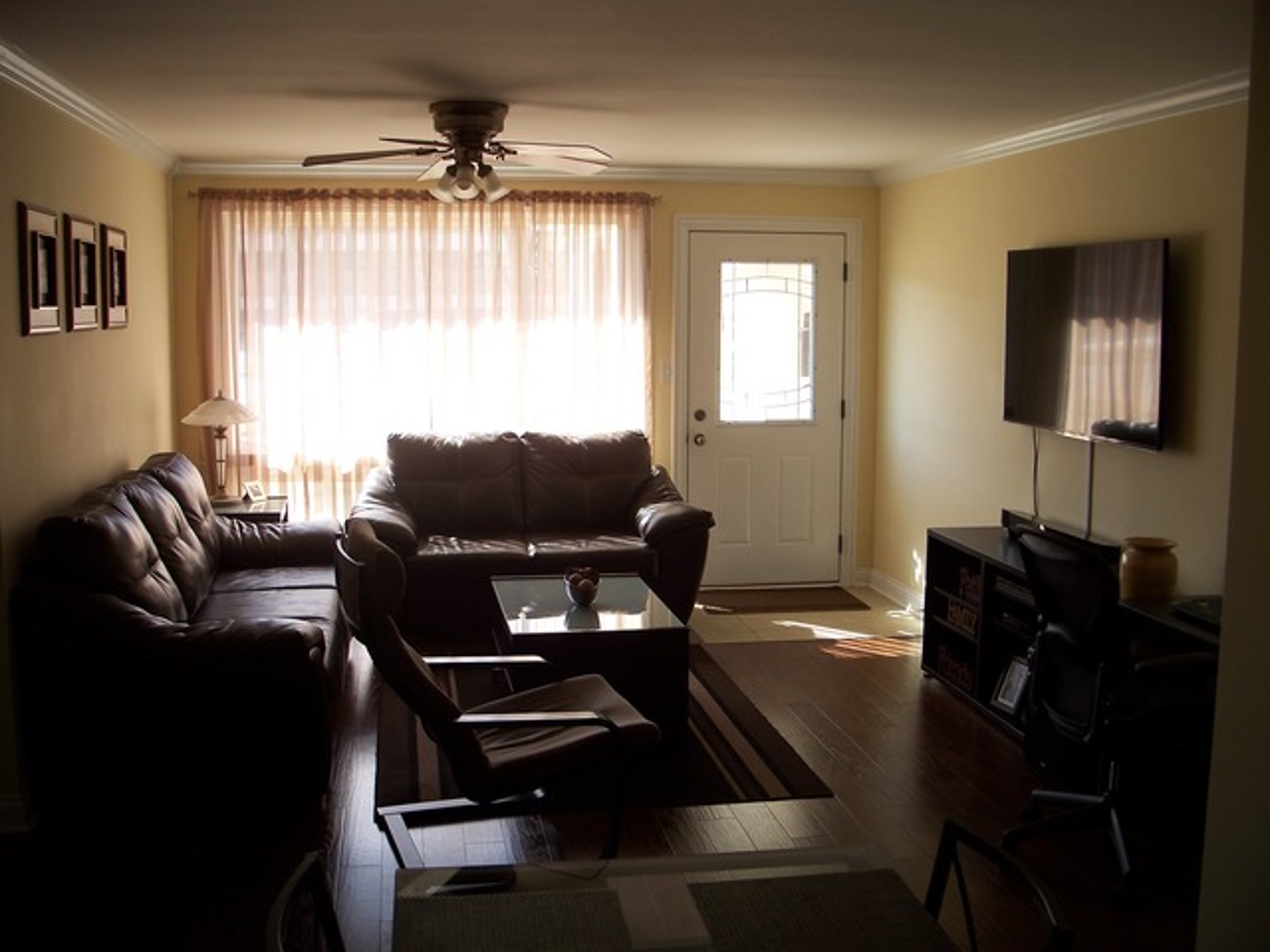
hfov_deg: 50.1
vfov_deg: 38.7
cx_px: 635
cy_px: 476
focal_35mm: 37
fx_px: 1357
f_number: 2.8
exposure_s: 1/60
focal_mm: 7.8
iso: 64
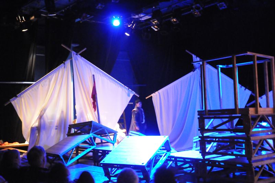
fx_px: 320
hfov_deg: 46.5
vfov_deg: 31.8
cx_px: 138
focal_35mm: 42
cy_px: 92
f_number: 4
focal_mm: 28
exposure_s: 1/1.3
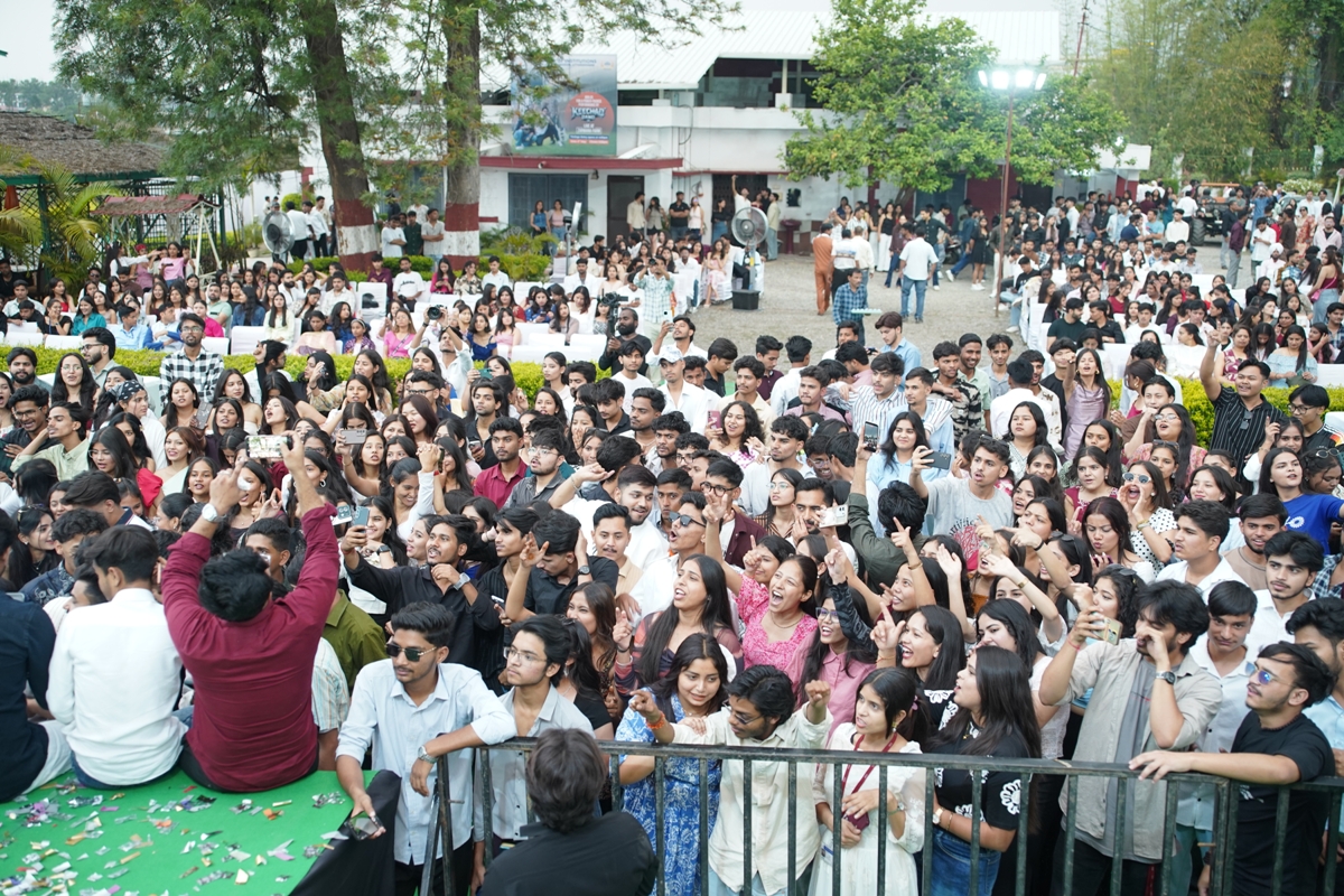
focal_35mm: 35
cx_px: 672
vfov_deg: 37.9
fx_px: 1307
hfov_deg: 54.4
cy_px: 448
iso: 1000
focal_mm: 35
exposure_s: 1/125
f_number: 2.8
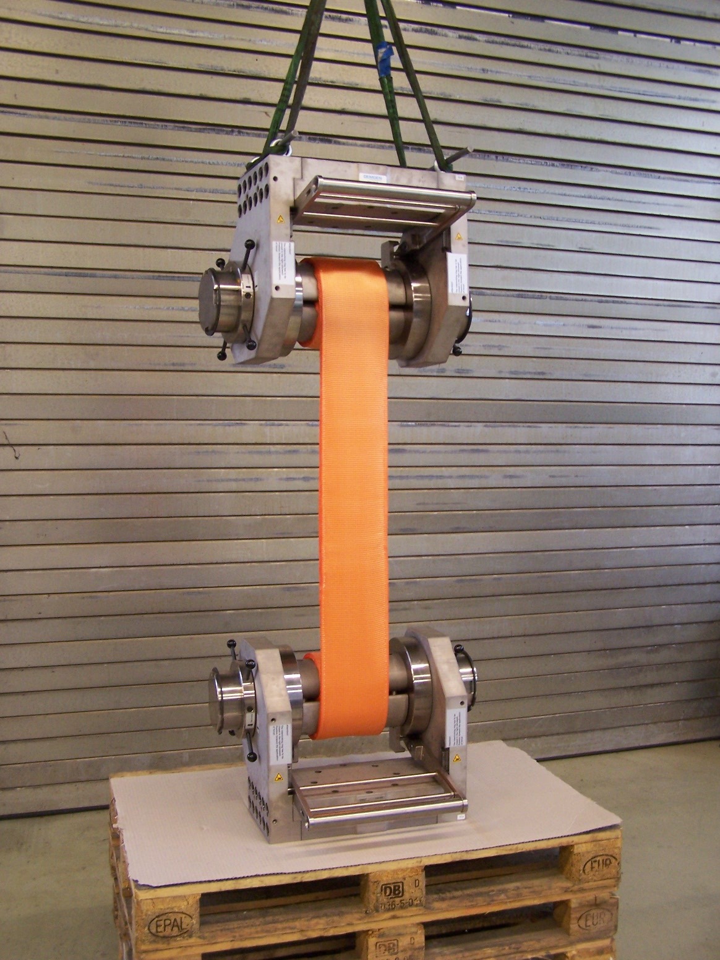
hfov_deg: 37.7
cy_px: 480
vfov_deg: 49.0
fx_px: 1054
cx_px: 360
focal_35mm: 38
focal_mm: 6.3
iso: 140
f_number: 2.8
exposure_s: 1/20
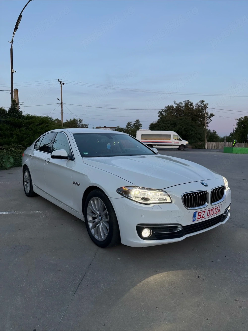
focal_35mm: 24
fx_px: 229
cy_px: 166
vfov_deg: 71.6
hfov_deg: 56.8
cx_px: 124
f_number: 1.78
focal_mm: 6.76
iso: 200
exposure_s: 1/250
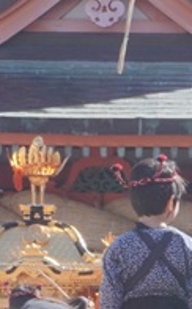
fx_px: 2297
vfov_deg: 7.7
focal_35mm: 274
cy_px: 158
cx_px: -2
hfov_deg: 4.8
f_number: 18
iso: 200
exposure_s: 1/60
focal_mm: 35
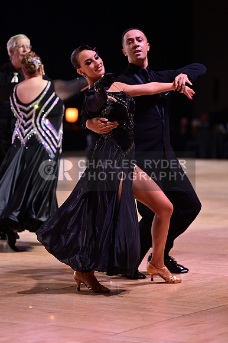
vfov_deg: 16.4
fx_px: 1189
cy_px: 172
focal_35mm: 125
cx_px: 114
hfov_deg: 11.0
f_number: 2.8
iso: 1600
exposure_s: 1/500
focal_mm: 125
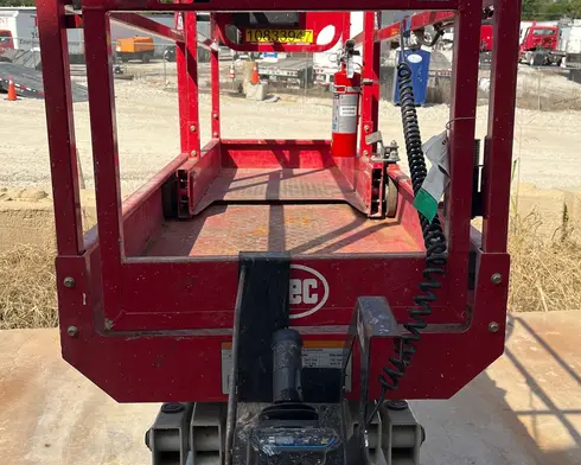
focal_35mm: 38
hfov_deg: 47.9
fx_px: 653
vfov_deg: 39.1
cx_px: 293
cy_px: 205
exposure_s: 1/3413
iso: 50
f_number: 1.6
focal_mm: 5.1
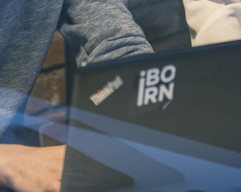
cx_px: 148
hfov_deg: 8.9
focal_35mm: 216
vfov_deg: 7.1
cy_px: -64
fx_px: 1541
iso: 1250
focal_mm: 48
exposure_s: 1/250
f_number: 2.8
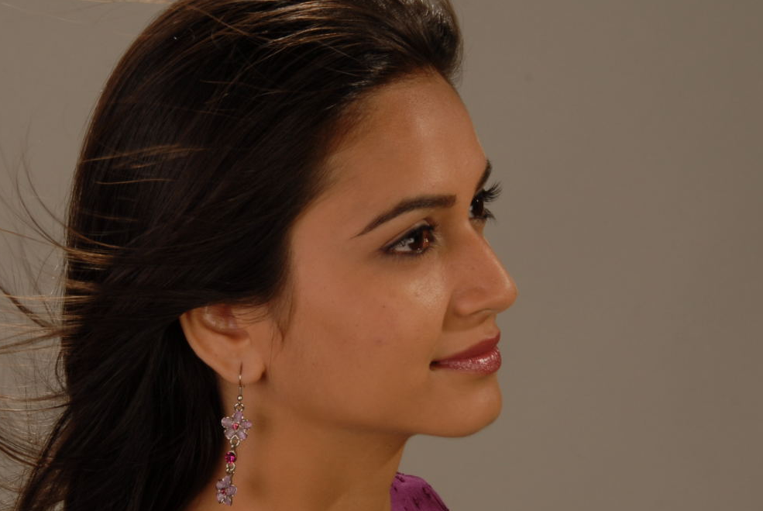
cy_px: 314
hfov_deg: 10.5
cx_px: 262
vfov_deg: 7.1
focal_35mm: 195
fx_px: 4137
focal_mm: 80
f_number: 18
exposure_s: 1/160
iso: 100
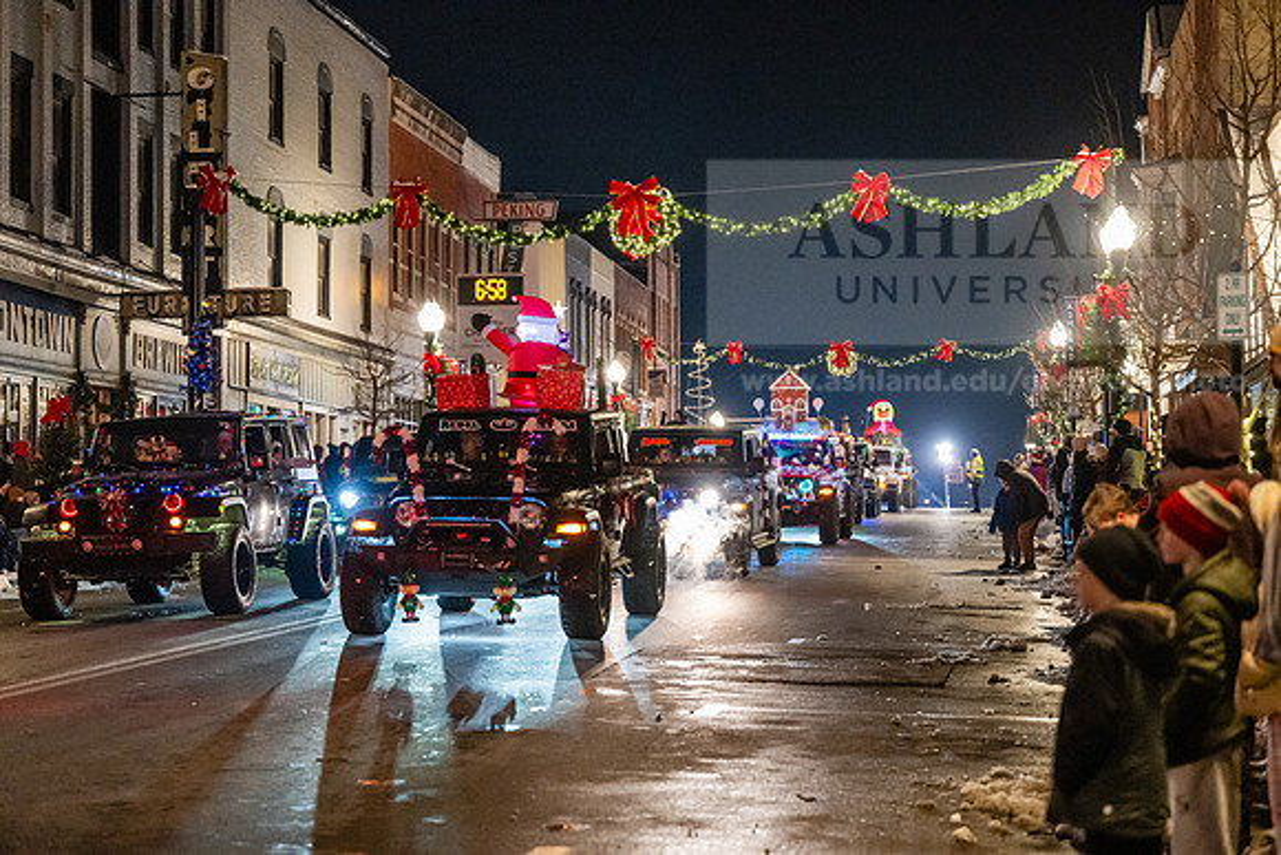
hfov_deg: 26.3
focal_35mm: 77
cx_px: 640
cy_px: 428
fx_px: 2740
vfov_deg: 17.7
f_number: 3.2
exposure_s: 1/200
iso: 5000
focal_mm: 77
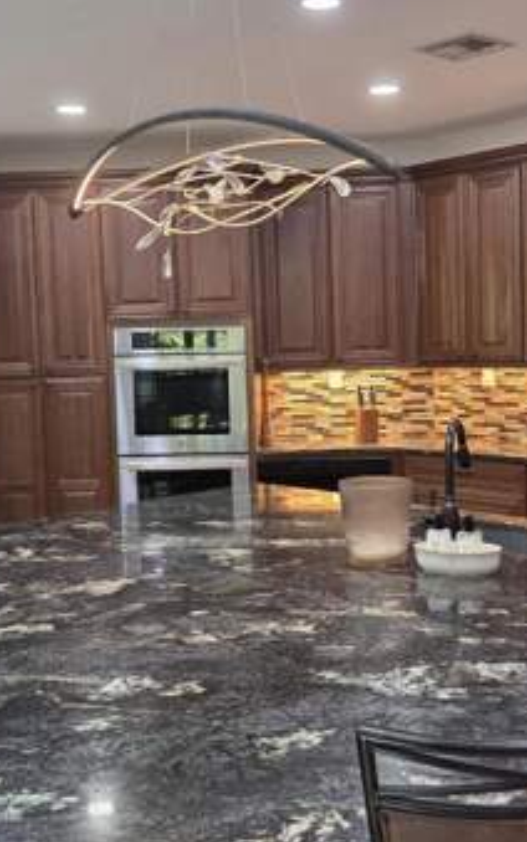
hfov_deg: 28.0
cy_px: 435
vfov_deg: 43.5
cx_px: 286
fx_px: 1057
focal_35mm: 46
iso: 160
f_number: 1.8
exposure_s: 1/120
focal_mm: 5.4
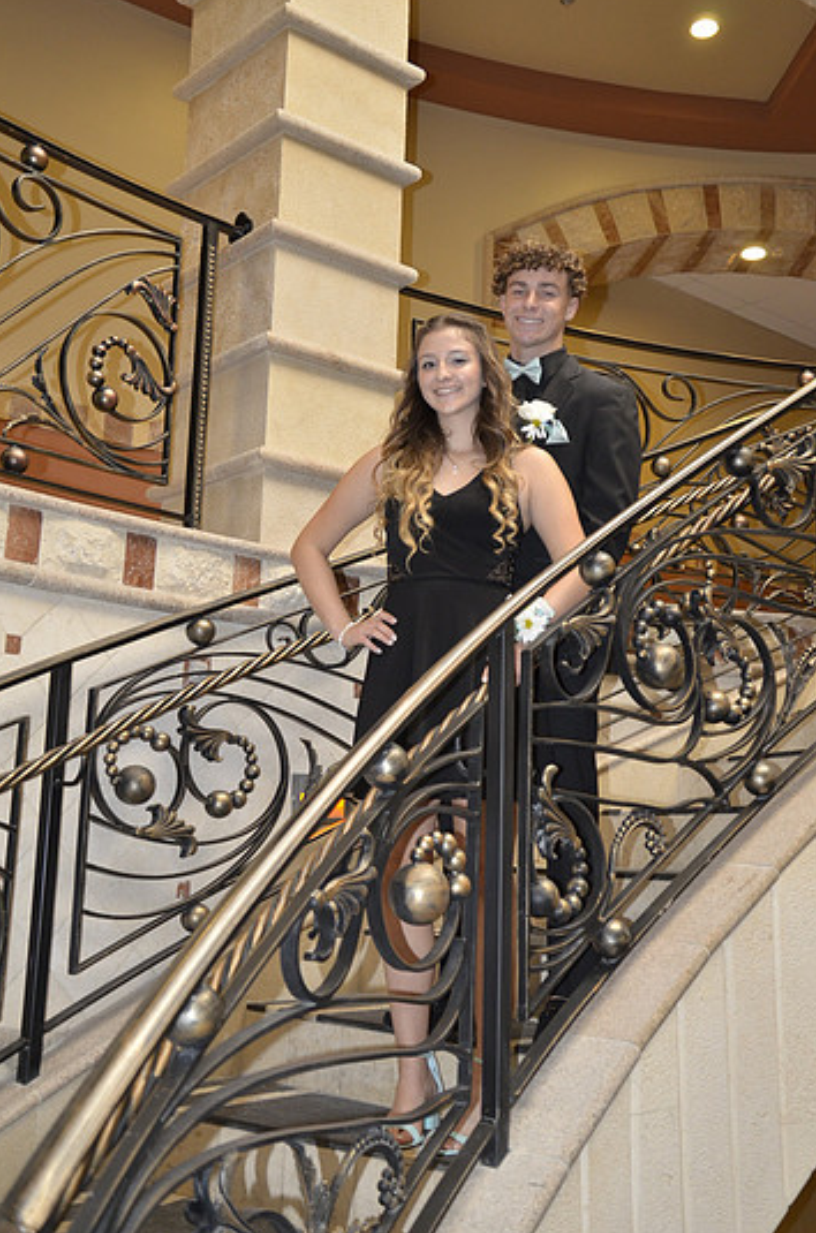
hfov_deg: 34.0
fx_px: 1333
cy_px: 581
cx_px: 431
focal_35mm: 39
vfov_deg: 49.6
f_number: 3.5
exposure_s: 1/30
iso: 800
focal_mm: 24
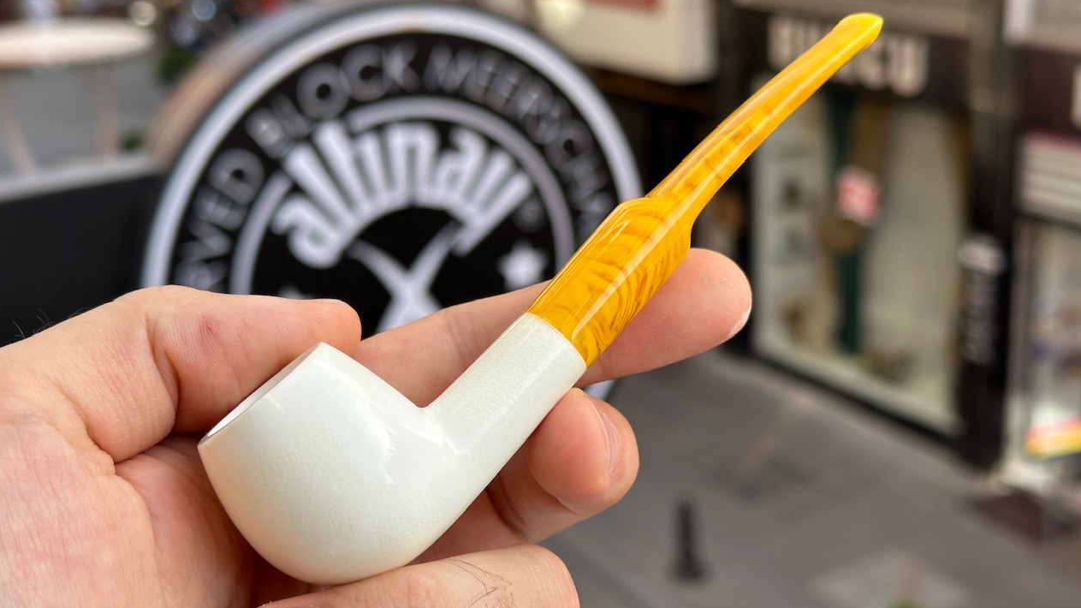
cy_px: 332
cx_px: 542
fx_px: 1519
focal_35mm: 53
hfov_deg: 39.2
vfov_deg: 22.6
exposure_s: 1/911
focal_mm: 6.86
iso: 64
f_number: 1.78
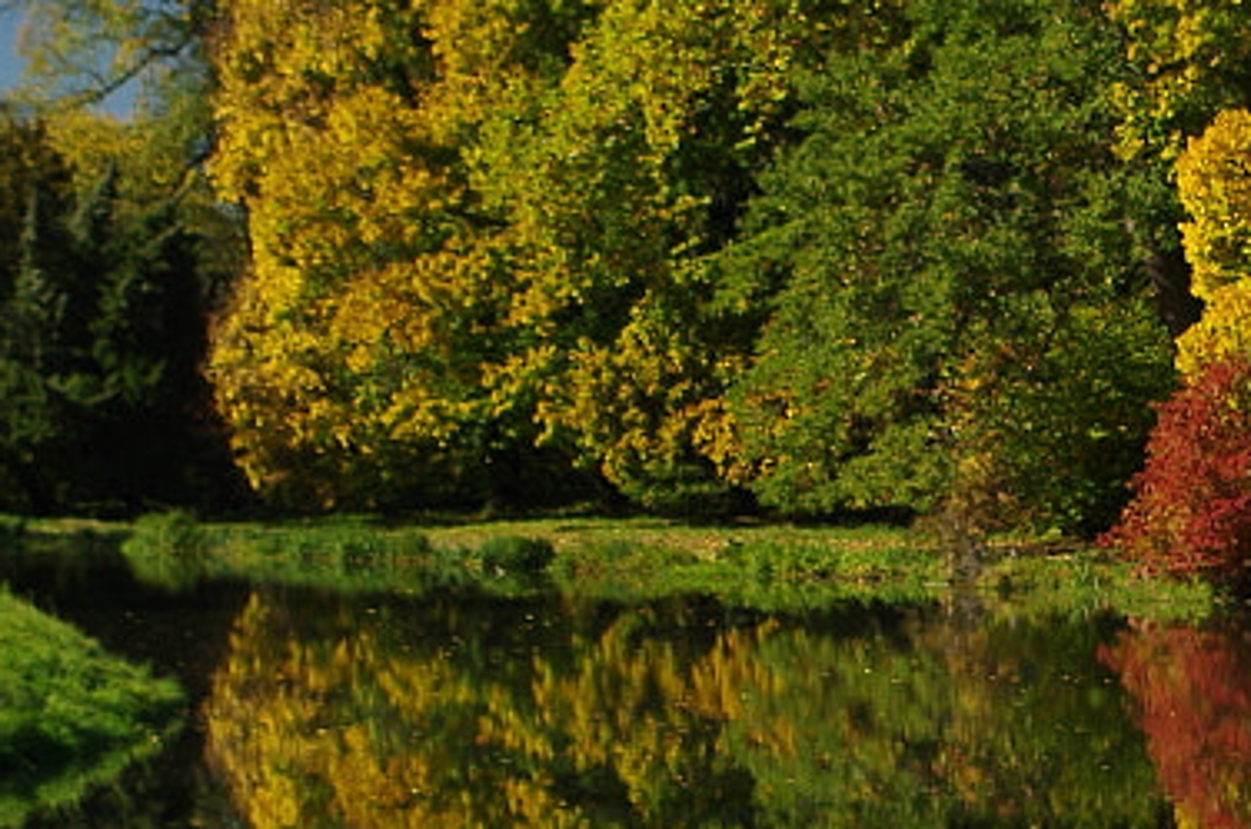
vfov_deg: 8.2
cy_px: 188
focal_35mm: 166
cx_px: 1557
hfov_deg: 12.1
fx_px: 5756
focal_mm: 26.25
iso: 100
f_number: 4.5
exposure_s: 1/200
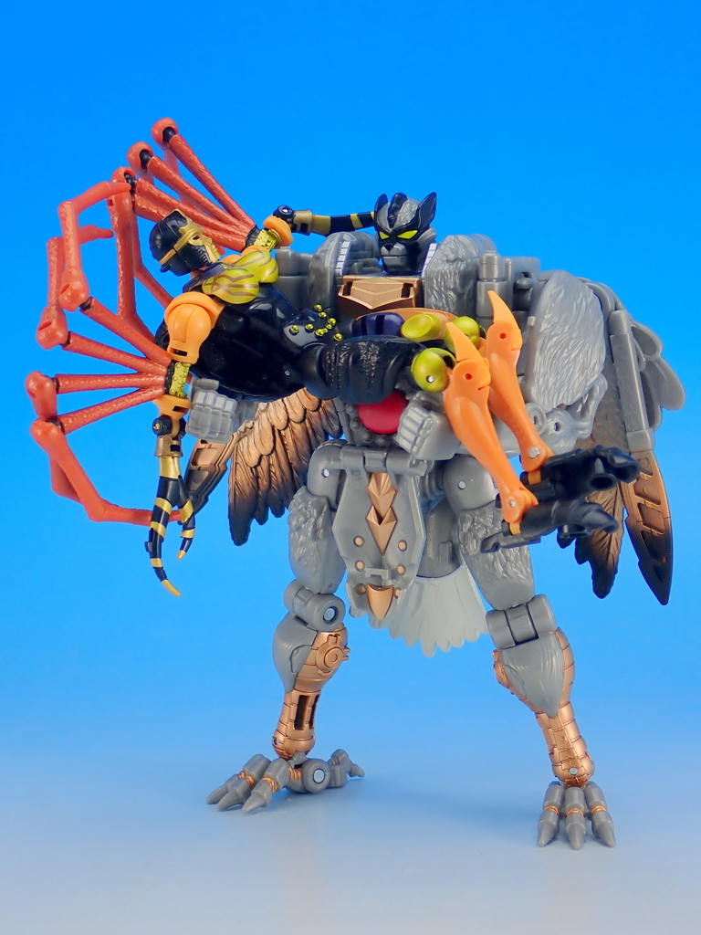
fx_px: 1917
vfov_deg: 27.4
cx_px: 350
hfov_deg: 20.7
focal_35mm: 71
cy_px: 468
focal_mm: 12.73
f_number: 3.9
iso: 100
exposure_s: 1/25
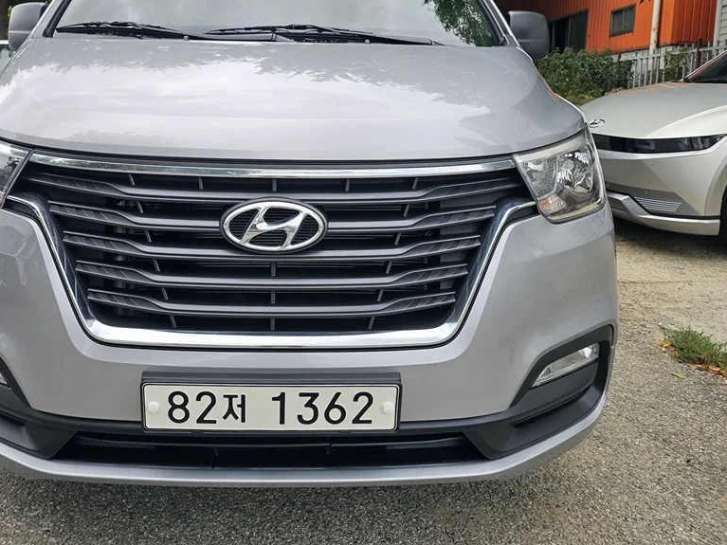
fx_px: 630
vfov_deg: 46.3
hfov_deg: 59.4
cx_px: 283
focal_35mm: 30
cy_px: 195
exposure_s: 1/232
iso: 10
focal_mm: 6.3
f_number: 1.7
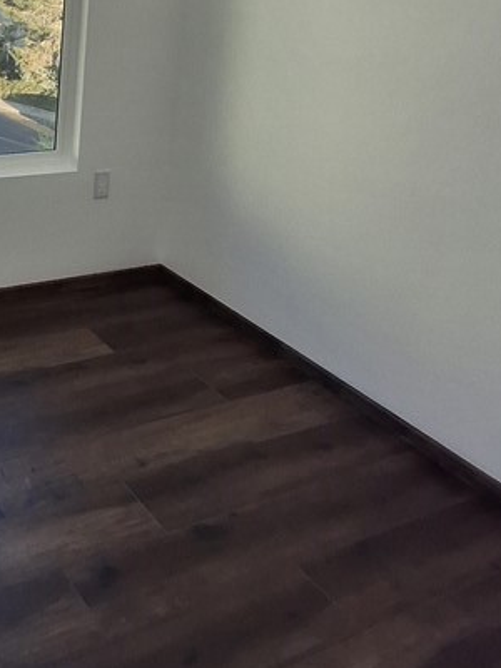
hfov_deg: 32.2
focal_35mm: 41
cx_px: -8
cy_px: 75
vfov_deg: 42.3
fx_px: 791
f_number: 2.2
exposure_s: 1/120
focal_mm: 1.64
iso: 40
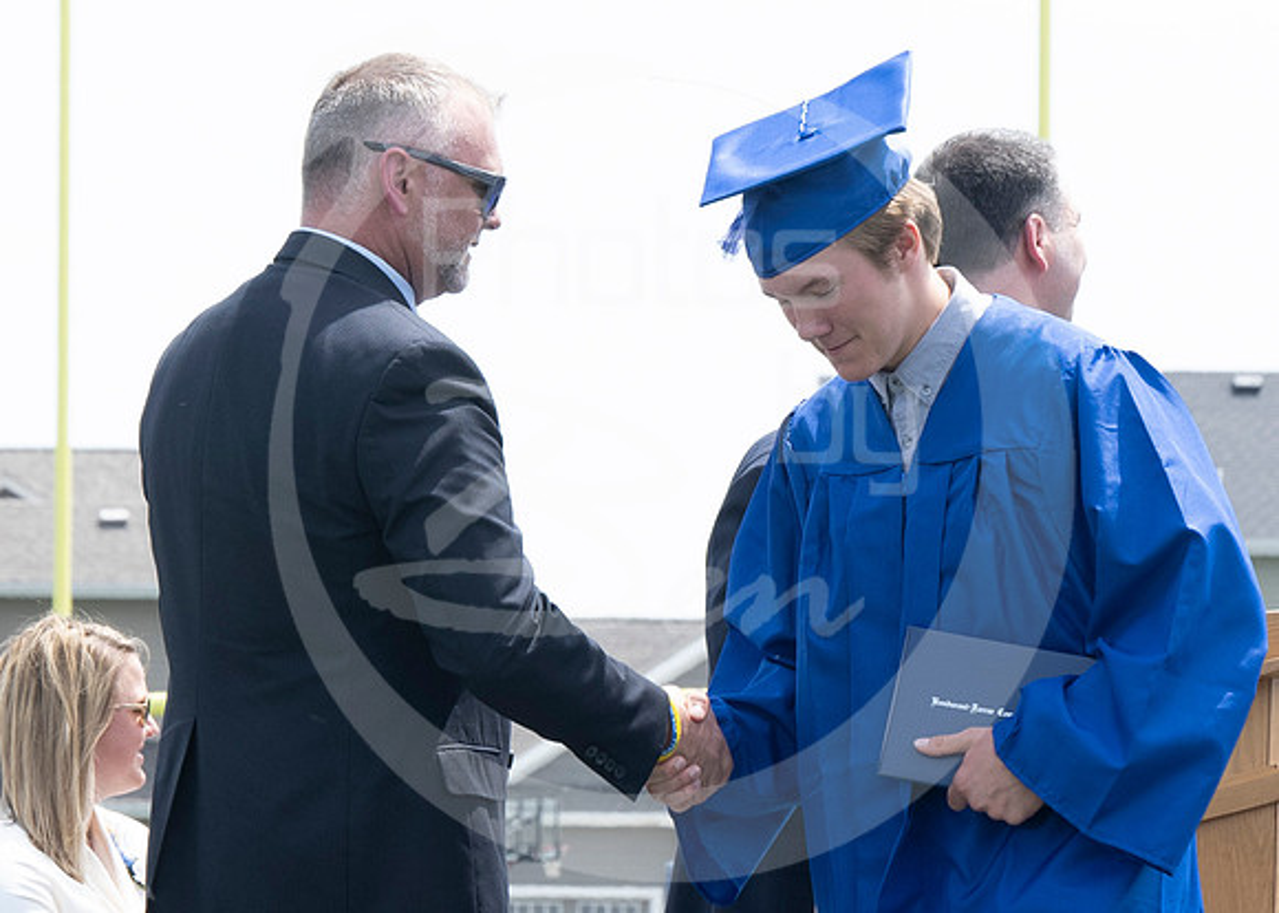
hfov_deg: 6.3
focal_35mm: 322
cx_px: 402
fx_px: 11681
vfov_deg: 4.5
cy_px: 524
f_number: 7.1
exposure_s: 1/250
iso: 200
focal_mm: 80
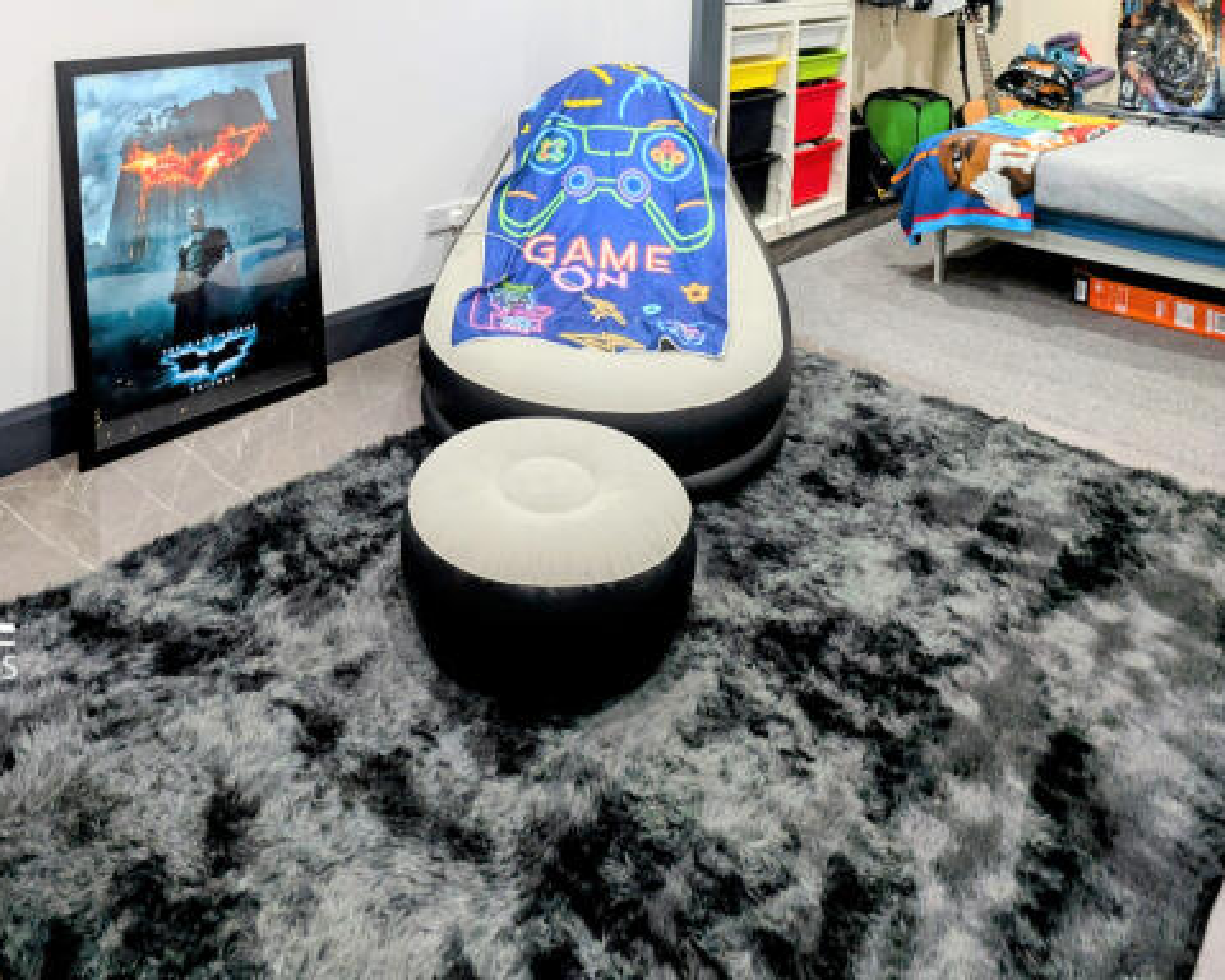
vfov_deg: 48.1
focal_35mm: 25
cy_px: 24
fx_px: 906
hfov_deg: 67.5
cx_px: 500
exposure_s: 1/18.6
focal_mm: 2.23
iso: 72
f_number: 1.95
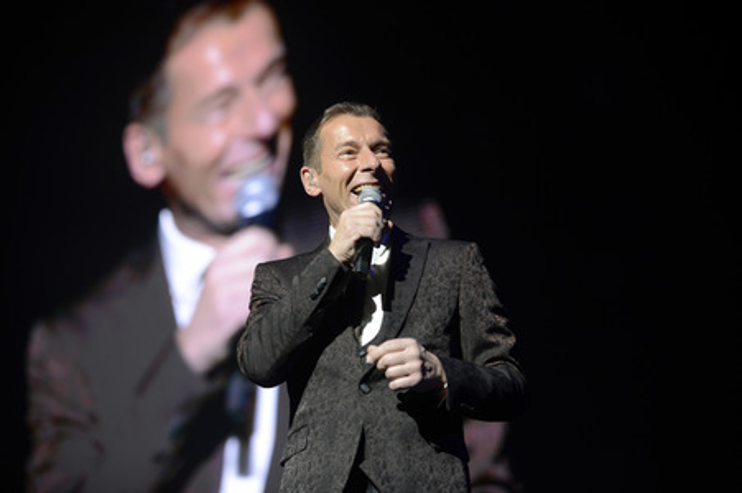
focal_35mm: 102
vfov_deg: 13.4
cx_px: 371
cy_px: 246
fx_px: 2101
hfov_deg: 20.0
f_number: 2.8
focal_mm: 102
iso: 800
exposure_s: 1/200
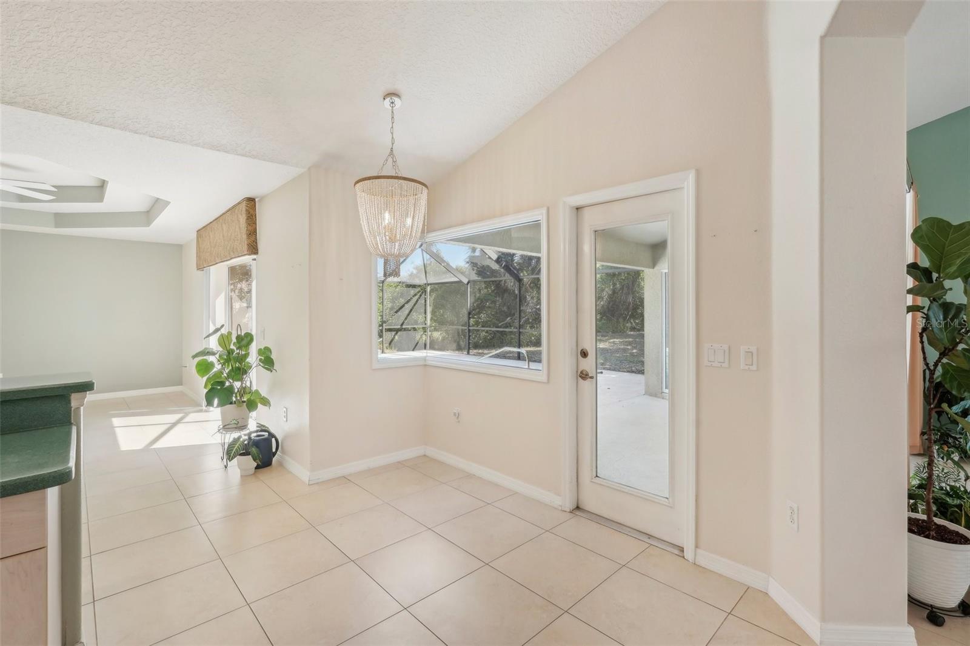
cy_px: 323
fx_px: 431
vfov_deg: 73.7
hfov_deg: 96.7
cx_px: 485
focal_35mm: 16
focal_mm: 16
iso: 400
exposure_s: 1/50
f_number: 8
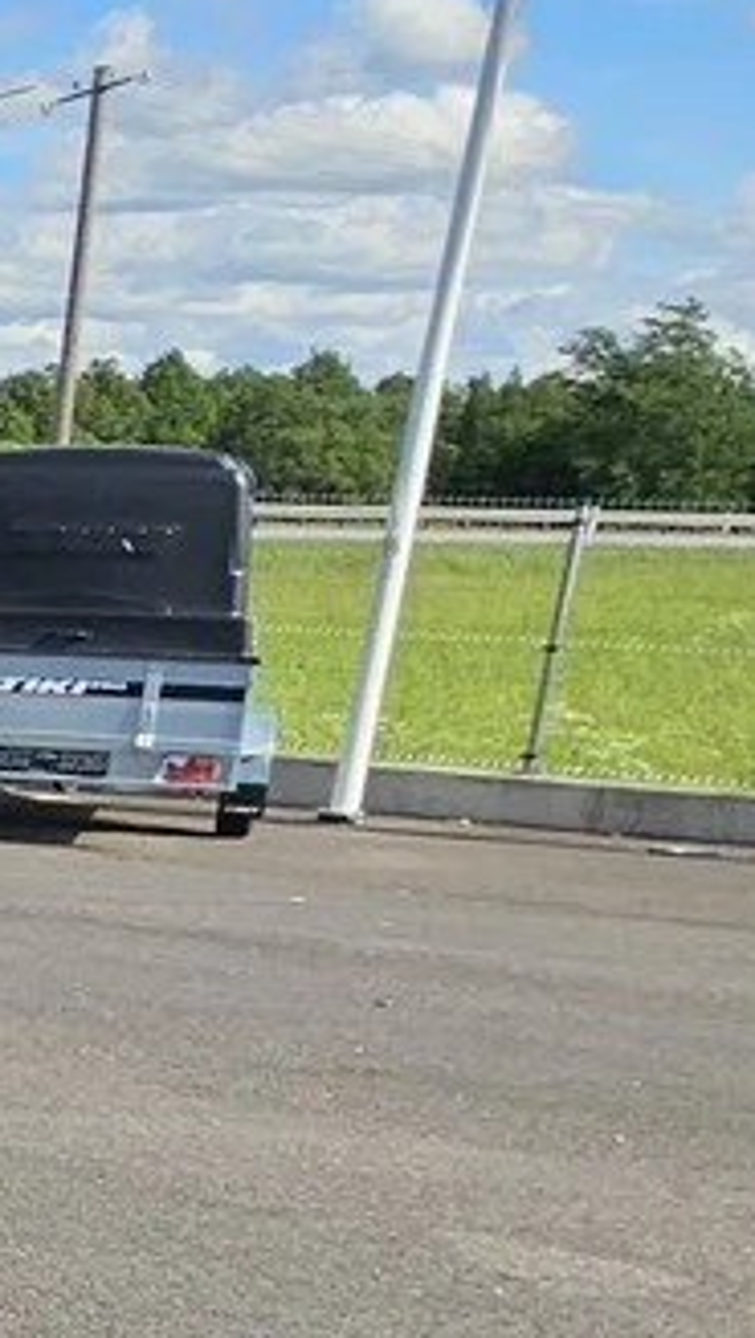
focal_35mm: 69
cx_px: -1771
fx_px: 2451
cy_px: 1077
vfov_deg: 29.8
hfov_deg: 10.0
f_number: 2.2
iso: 50
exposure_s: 1/1700
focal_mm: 2.2
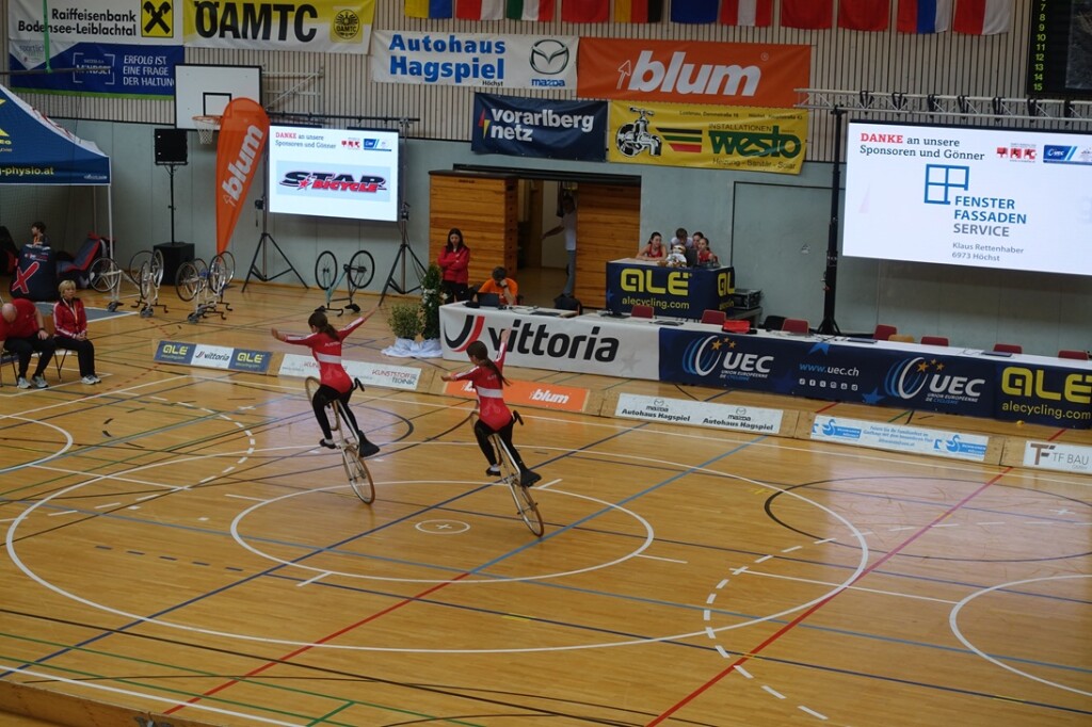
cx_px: 546
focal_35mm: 70
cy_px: 364
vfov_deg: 19.4
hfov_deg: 28.9
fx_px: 2123
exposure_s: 1/80
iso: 125
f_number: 4
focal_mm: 25.7
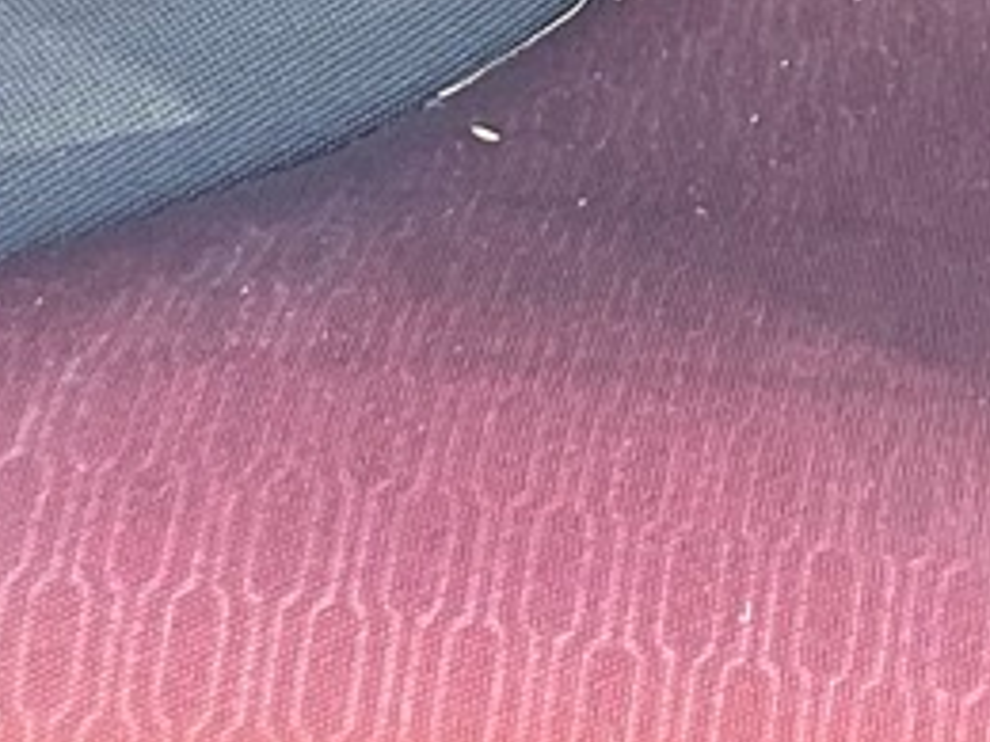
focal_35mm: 180
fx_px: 5148
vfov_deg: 7.6
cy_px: -1183
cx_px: 1177
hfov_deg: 10.8
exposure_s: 1/98
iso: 125
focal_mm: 4.2
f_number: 1.6
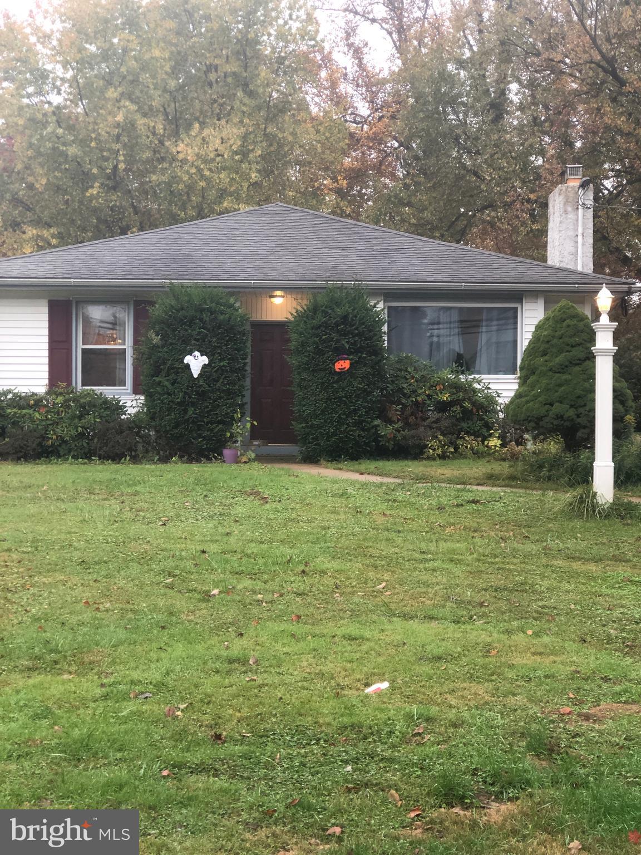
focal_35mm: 57
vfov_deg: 33.8
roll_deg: -0.1
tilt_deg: -0.8
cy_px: 428
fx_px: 1407
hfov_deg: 25.7
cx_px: 320
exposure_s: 1/30
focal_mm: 6.6
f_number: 2.8
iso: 32
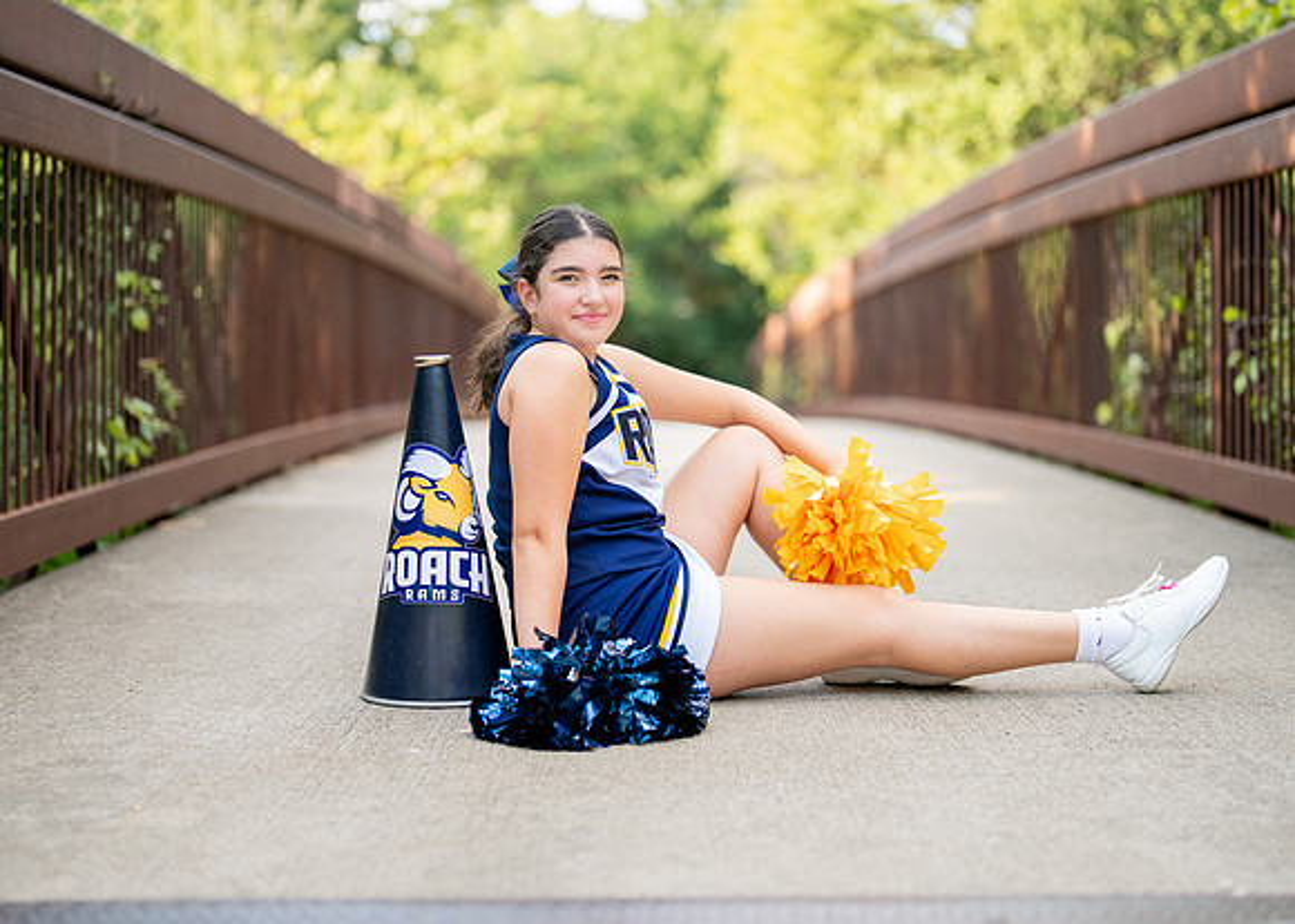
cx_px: 633
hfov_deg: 31.8
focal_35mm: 62
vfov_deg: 23.0
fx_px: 2273
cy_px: 427
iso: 100
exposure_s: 1/640
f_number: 1.2
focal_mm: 50
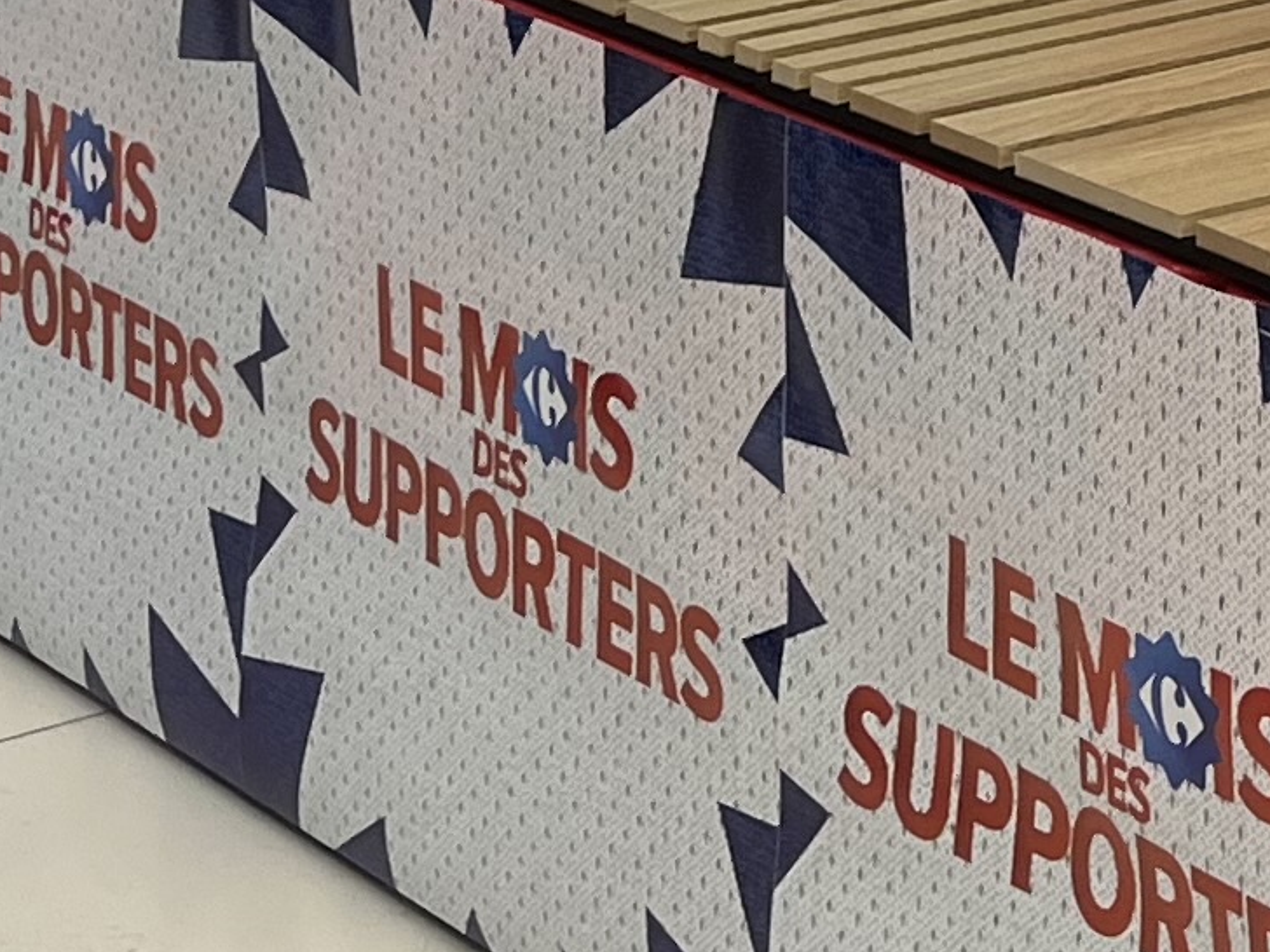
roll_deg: +0.9
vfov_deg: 9.5
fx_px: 5283
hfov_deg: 13.6
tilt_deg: -4.2
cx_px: 996
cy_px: -1119
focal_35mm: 144
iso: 80
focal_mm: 5.1
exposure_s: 1/100
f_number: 1.6
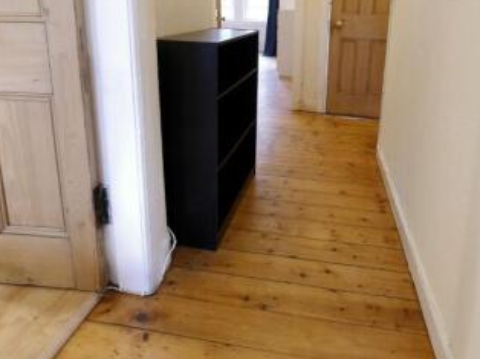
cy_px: 83
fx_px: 360
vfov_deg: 50.5
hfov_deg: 67.1
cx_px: 268
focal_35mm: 26
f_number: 4
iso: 3200
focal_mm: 7
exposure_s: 1/15
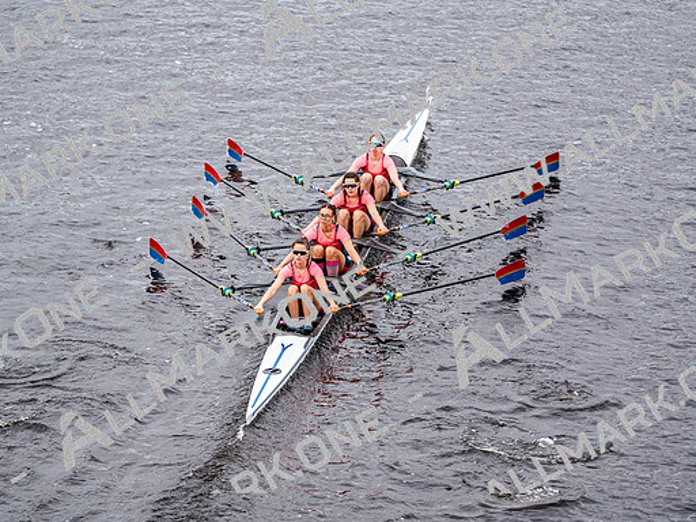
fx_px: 4383
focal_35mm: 218
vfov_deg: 6.8
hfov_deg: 9.1
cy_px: 260
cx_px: 336
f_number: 2.8
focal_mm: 200
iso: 320
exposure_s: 1/2000
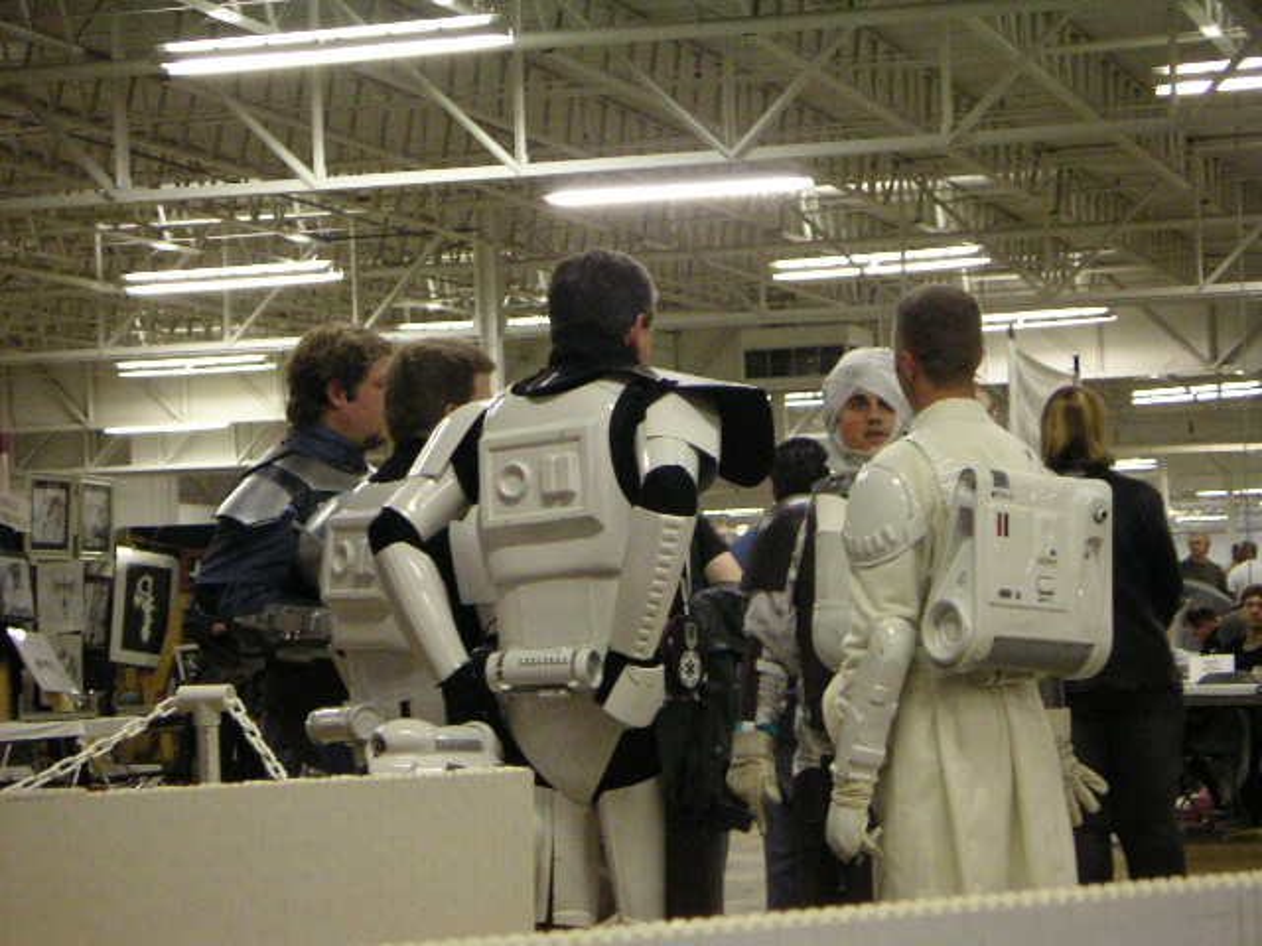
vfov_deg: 16.1
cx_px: 631
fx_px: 3354
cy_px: 473
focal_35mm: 92
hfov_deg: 21.3
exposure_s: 1/30
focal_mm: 12
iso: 400
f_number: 3.5
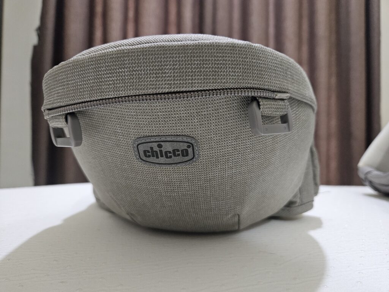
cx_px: 194
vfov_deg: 58.9
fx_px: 258
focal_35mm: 23
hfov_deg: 73.9
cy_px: 146
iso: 640
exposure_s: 1/25
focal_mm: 5.4
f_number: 1.8
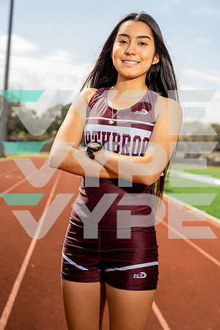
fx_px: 587
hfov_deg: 21.2
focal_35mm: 64
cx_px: 110
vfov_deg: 31.4
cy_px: 165
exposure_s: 1/250
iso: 100
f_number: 5
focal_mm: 64
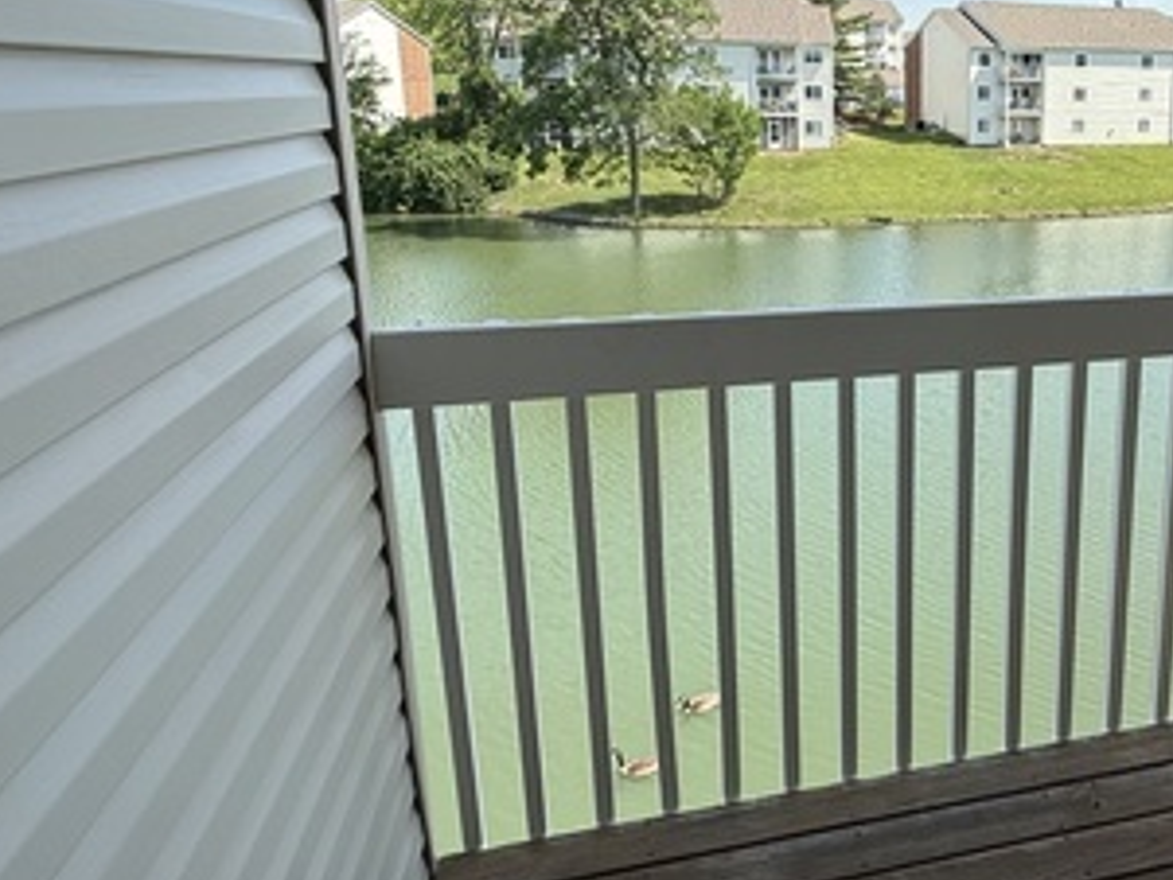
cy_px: 319
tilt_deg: -13.1
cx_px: 961
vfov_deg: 45.0
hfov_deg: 53.9
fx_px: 1051
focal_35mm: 31
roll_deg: -0.5
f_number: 2.2
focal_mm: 2.22
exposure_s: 1/1189
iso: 50
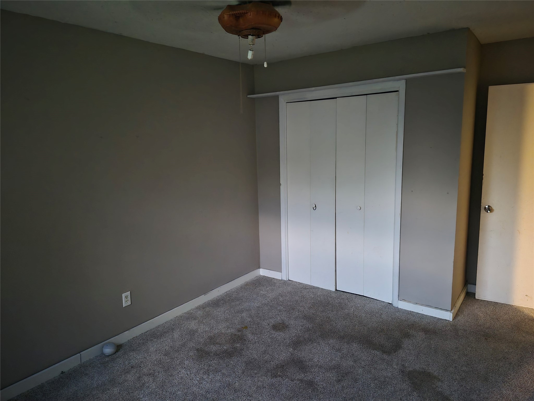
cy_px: 200
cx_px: 267
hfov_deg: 73.9
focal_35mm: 23
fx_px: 355
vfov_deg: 58.9
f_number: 1.8
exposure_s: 1/24
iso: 2500
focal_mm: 5.4
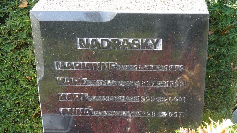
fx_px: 478
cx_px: 126
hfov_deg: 27.9
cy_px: 73
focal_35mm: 76
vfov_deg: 15.9
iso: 320
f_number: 4.8
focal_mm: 11
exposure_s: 1/125
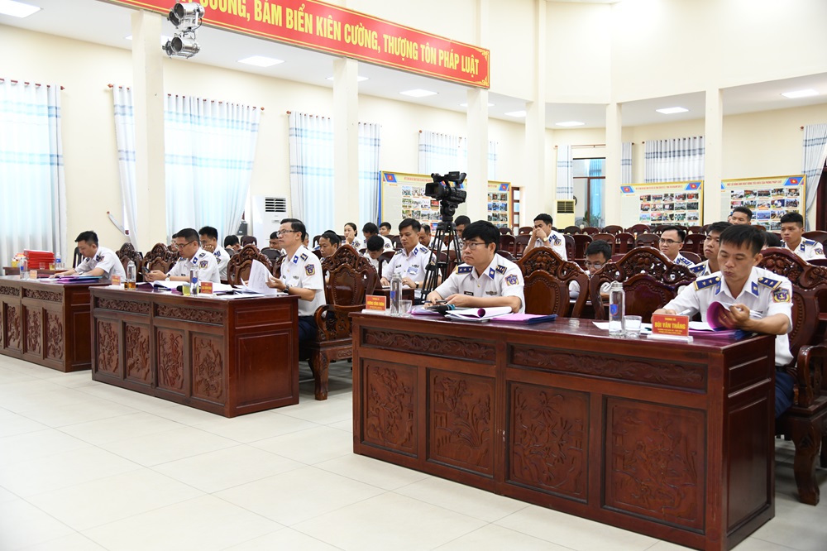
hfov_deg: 58.7
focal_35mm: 32
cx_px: 414
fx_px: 735
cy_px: 276
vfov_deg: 41.1
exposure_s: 1/125
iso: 1250
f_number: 4
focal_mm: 32
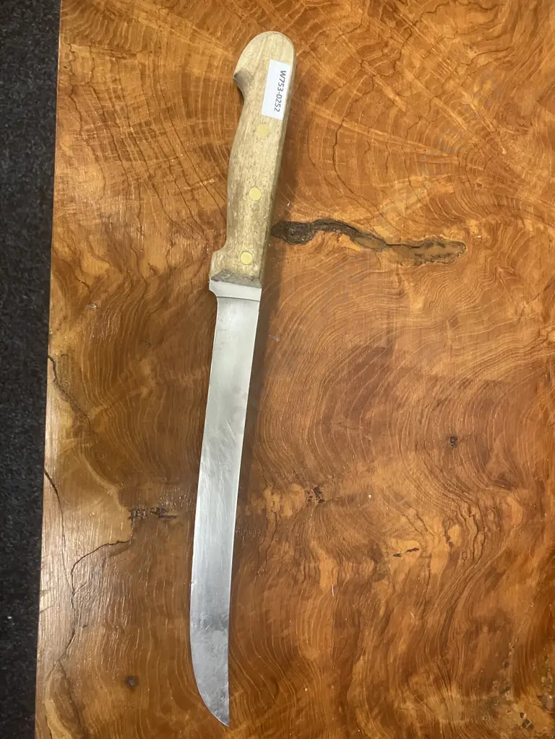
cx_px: 278
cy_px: 370
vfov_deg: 63.4
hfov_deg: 49.7
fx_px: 599
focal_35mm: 28
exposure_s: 1/33
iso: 250
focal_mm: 3.99
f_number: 1.8
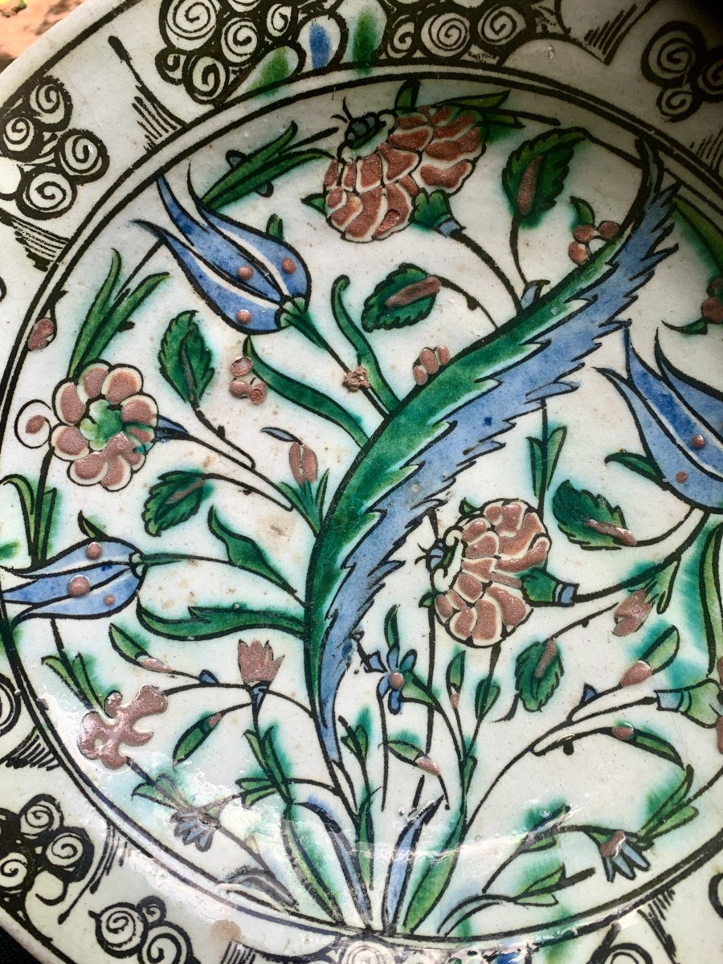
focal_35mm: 26
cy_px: 482
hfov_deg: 53.1
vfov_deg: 67.3
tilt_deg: -16.5
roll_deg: -1.4
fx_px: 724
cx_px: 362
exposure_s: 1/332
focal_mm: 4.25
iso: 25
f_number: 1.8
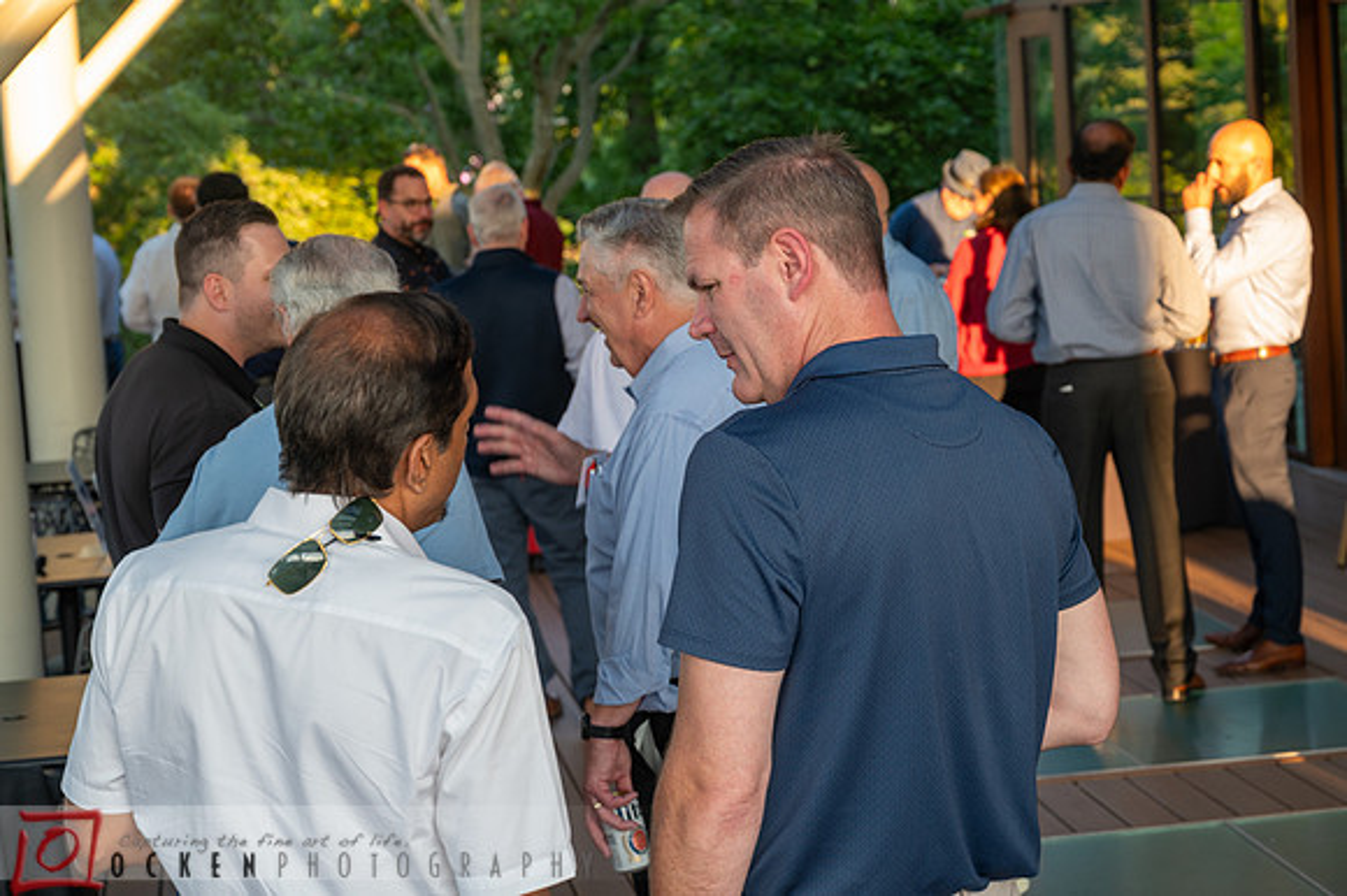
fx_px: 2640
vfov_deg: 19.3
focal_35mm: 71
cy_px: 427
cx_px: 599
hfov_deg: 28.6
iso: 400
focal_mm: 62
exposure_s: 1/100
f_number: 5
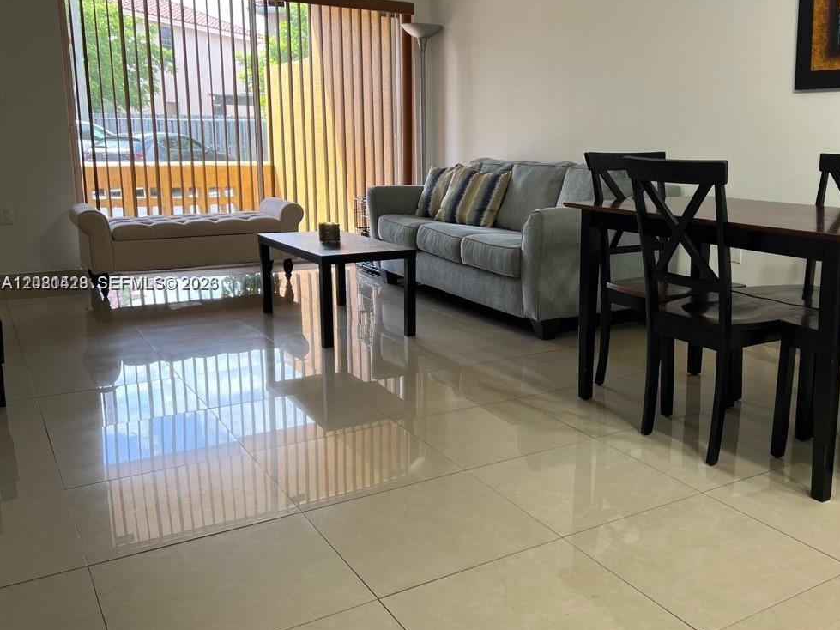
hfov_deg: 53.1
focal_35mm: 34
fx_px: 825
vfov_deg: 41.7
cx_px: 548
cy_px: 284
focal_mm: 5.7
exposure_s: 1/120
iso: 50
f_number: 1.5
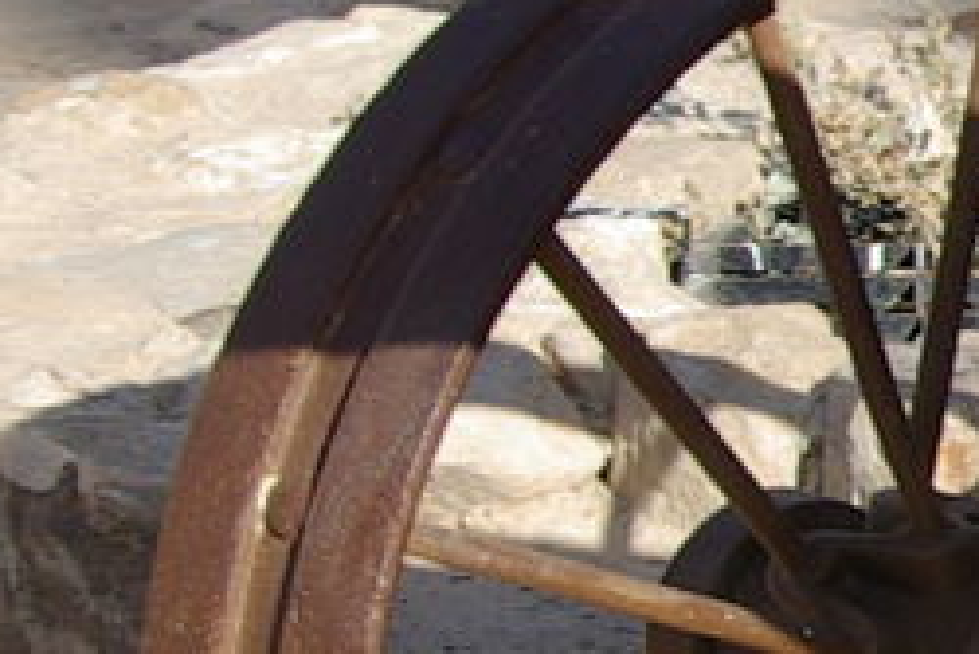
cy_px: 476
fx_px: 8789
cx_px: 2506
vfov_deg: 4.3
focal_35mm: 323
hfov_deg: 6.1
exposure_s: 1/250
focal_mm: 28
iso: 100
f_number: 6.7
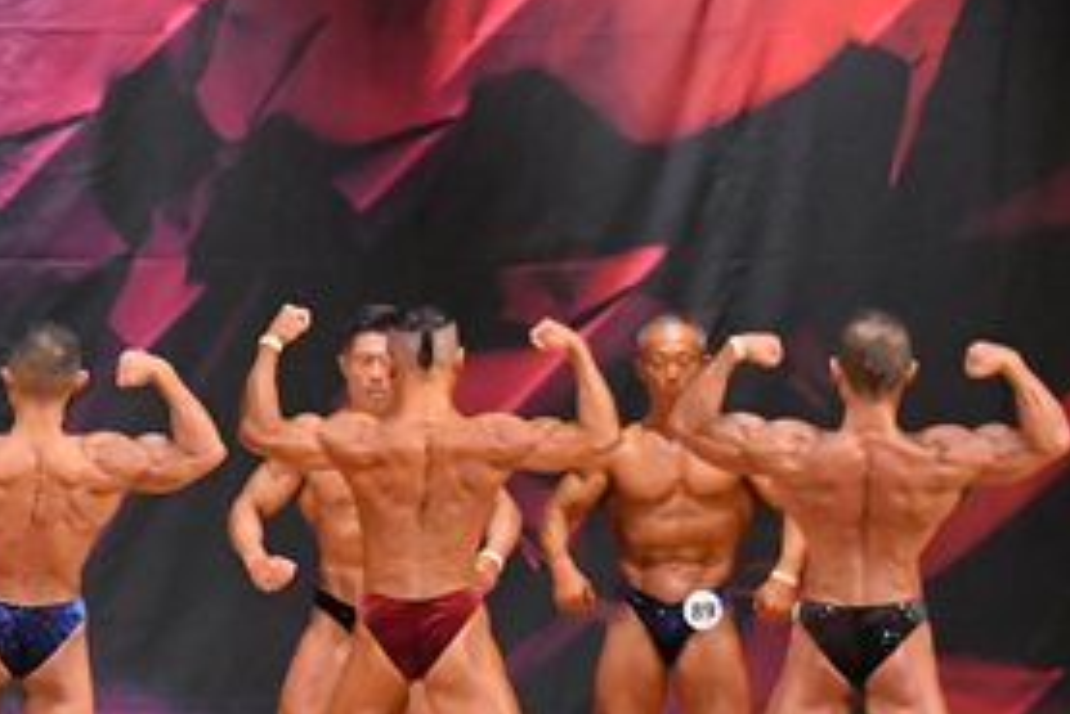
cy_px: 479
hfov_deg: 6.3
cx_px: -149
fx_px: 9724
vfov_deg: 4.2
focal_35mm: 327
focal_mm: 78
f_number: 5.6
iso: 7200
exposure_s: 1/400
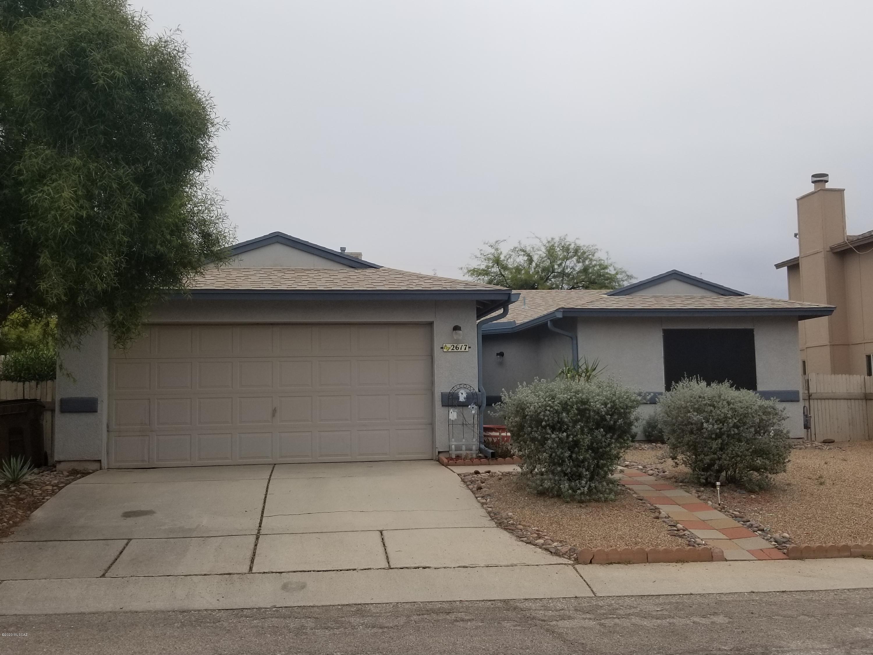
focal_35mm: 26
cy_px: 328
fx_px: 656
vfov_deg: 53.1
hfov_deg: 67.3
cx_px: 436
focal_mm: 4.25
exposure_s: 1/1253
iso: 50
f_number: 1.7
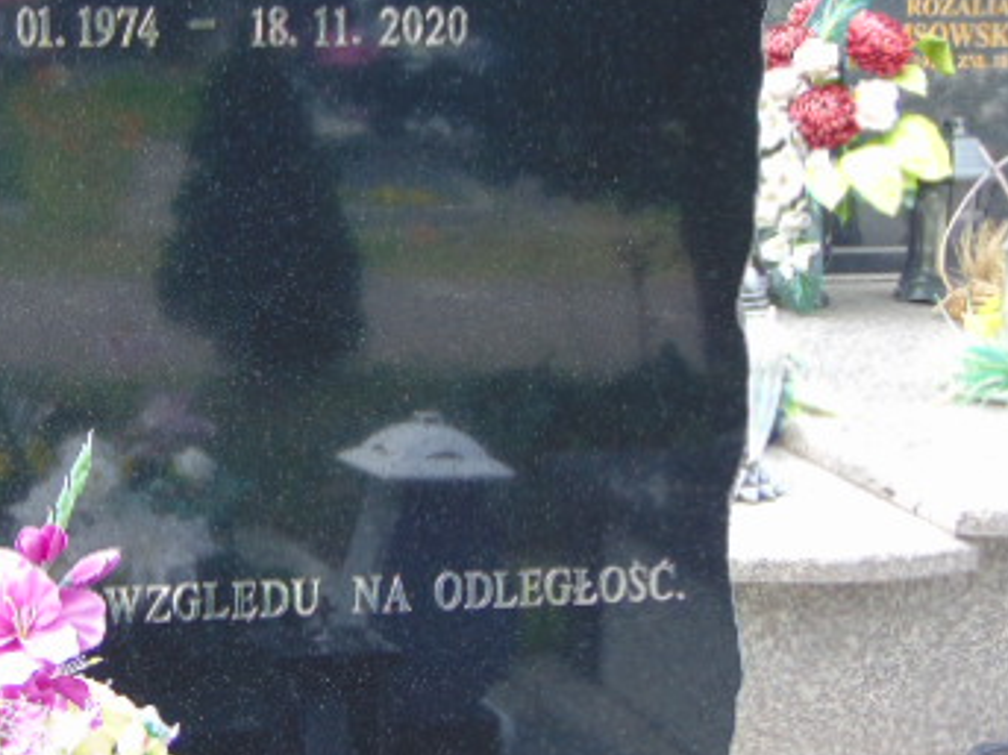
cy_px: 267
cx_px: 226
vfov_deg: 13.2
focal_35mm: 112
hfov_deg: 17.5
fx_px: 3260
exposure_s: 1/100
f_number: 3.6
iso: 80
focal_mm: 10.8
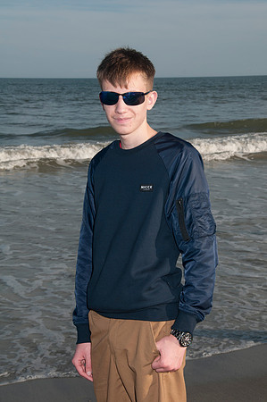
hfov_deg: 18.1
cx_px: 134
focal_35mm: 75
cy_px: 201
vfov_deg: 27.0
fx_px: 836
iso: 100
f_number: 11
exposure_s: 1/250
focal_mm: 50
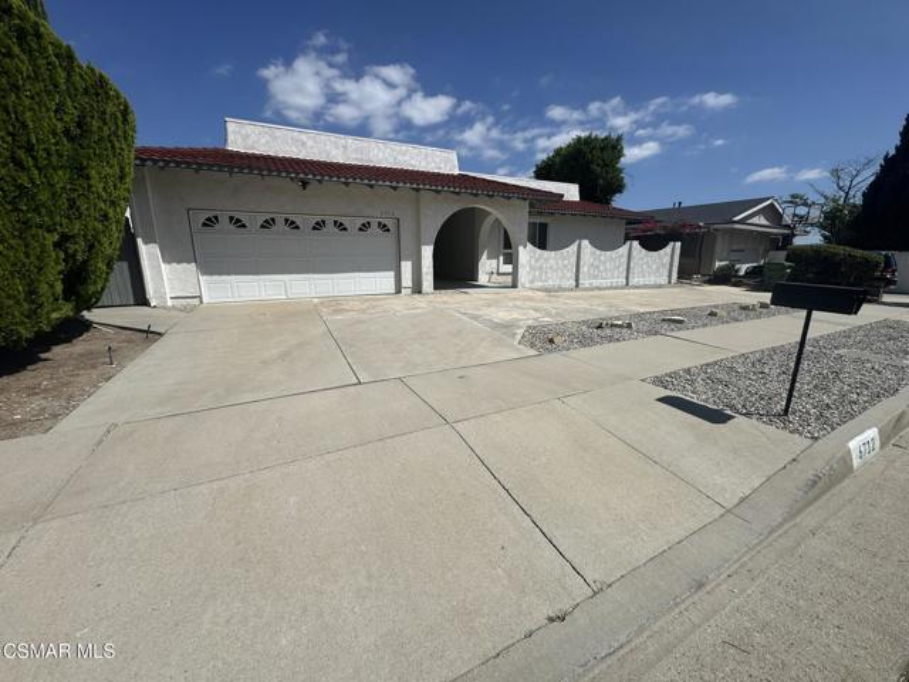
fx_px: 368
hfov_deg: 102.1
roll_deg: -0.2
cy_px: 341
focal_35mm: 14
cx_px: 454
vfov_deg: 85.7
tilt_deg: -14.2
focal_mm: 2.22
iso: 40
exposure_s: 1/3906
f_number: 2.2
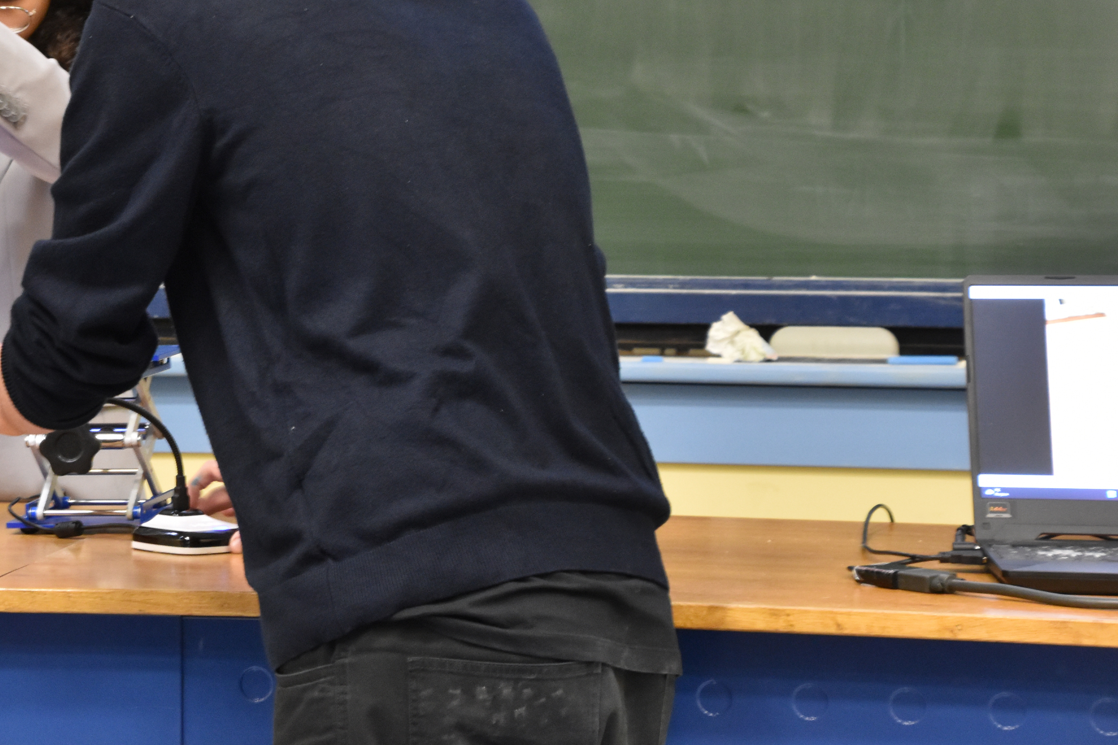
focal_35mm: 183
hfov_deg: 11.2
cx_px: 168
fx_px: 5682
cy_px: 107
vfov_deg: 7.5
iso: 1600
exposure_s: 1/8
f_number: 7.1
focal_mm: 70
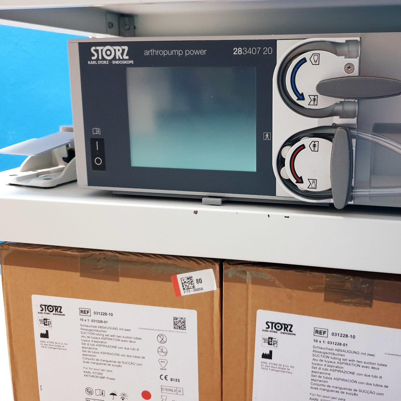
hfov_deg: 44.5
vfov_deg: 44.9
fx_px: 485
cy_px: 179
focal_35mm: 37
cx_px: 257
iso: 320
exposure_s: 1/25
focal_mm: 4.3
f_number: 1.5
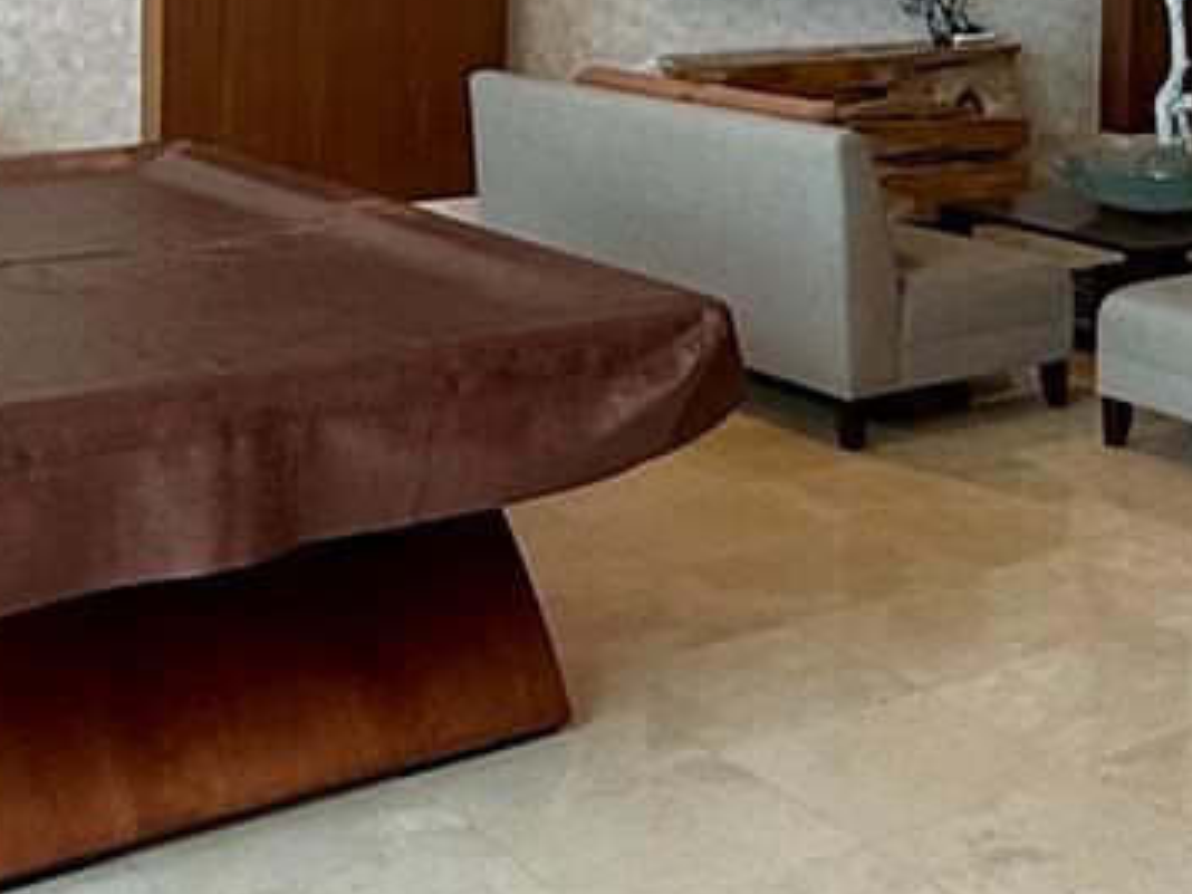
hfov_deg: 29.0
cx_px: 1155
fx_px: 2169
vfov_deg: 22.1
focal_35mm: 63
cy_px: -80
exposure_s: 1/60
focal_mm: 2.22
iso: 200
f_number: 2.2
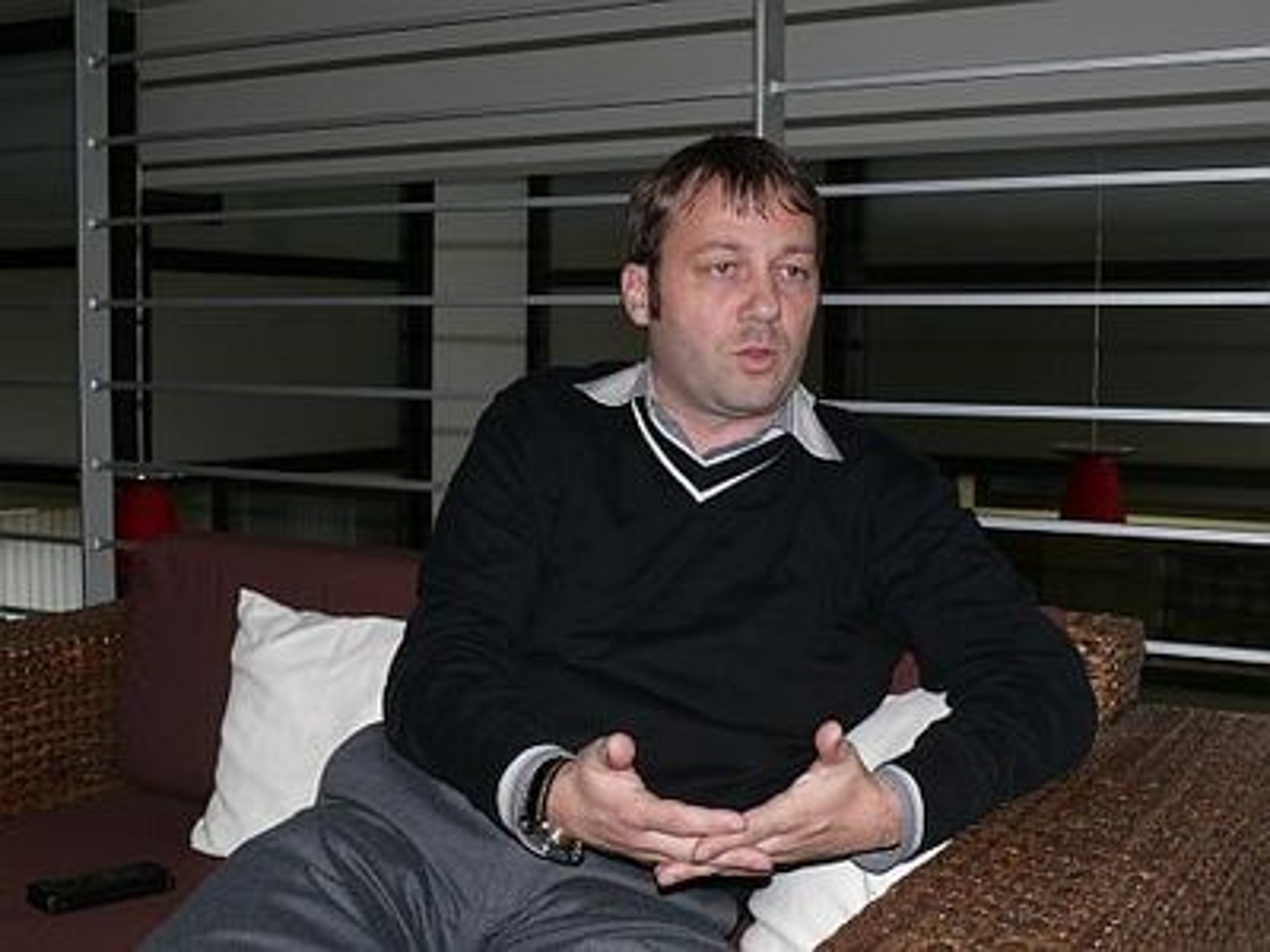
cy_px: 476
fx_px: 1614
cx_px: 635
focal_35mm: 44
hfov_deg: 42.9
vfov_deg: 32.9
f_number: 2.8
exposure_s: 1/30
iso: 100
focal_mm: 8.6
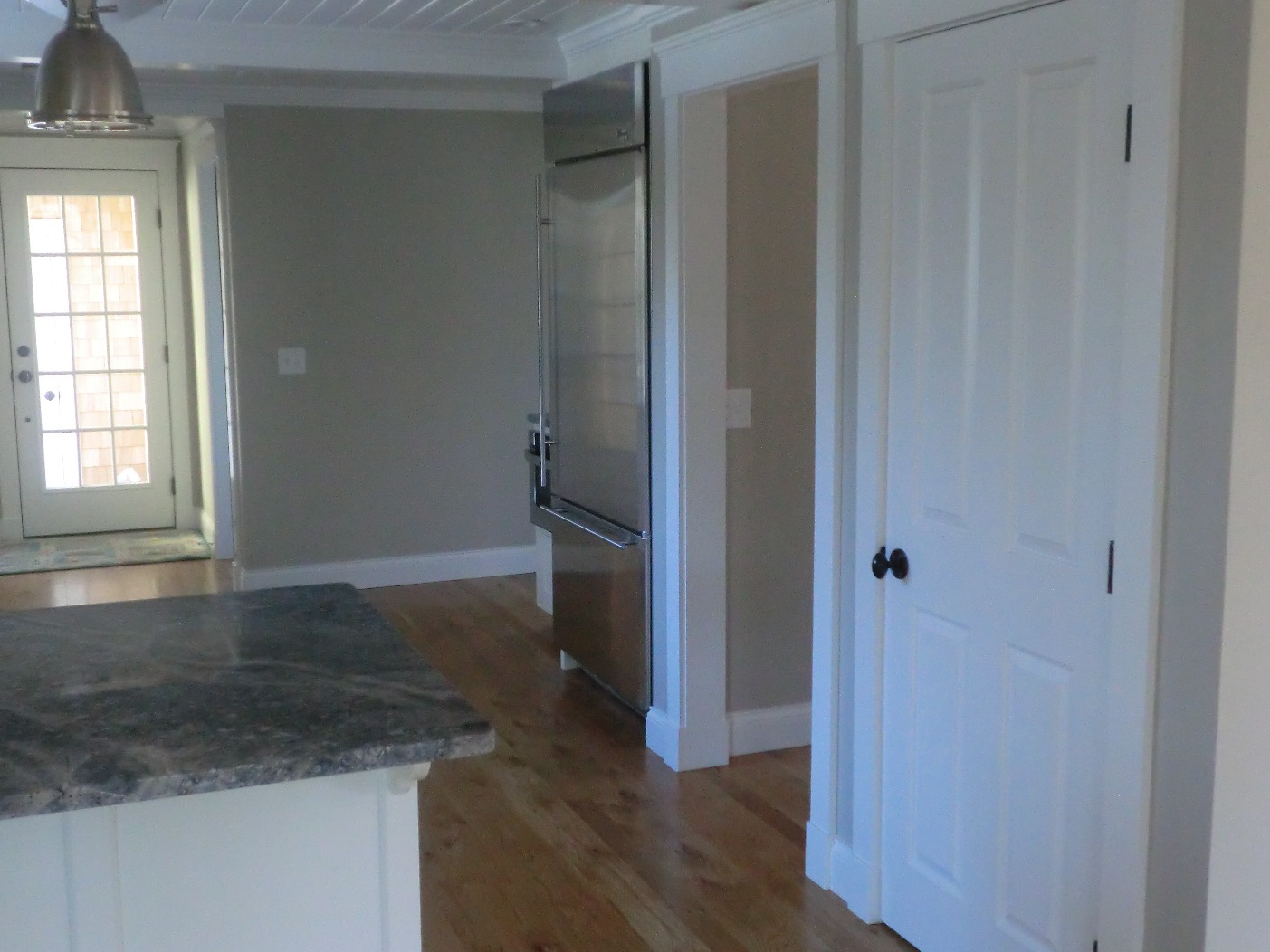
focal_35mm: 39
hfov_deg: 47.9
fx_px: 1431
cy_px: 471
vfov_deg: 36.8
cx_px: 621
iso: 500
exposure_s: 1/60
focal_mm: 6.9
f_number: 3.9
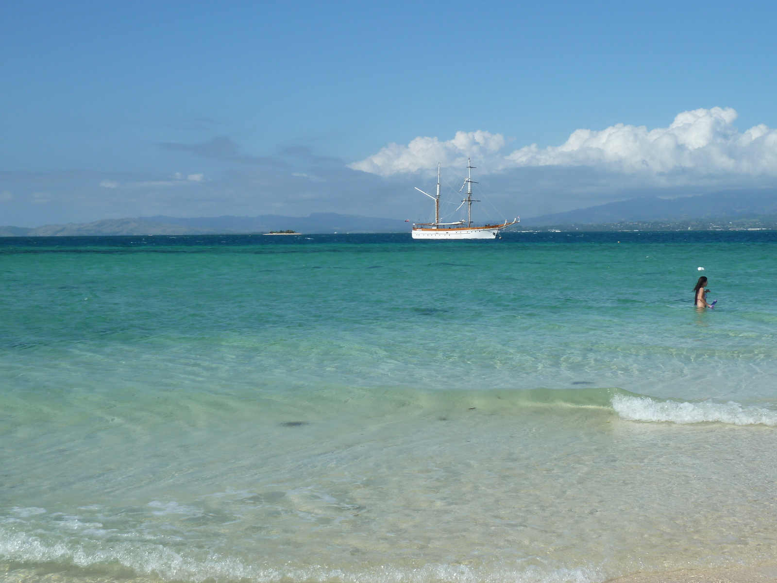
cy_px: 292
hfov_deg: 36.8
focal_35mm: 52
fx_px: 1167
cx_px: 388
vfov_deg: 28.0
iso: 80
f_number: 5.6
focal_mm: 8.5
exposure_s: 1/500
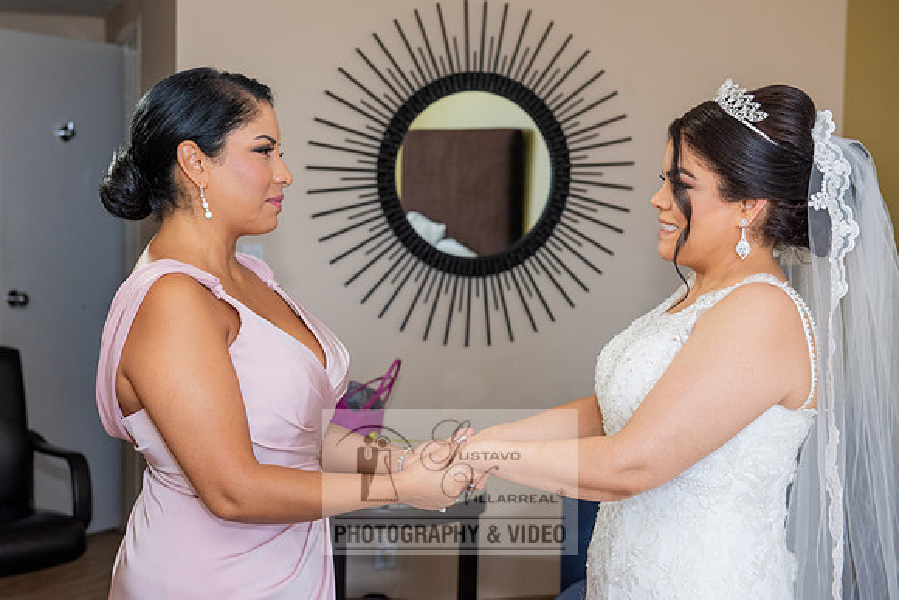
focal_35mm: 61
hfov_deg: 32.7
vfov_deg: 22.2
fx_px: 1530
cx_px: 407
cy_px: 282
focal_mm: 56
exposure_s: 1/125
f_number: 5.6
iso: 640
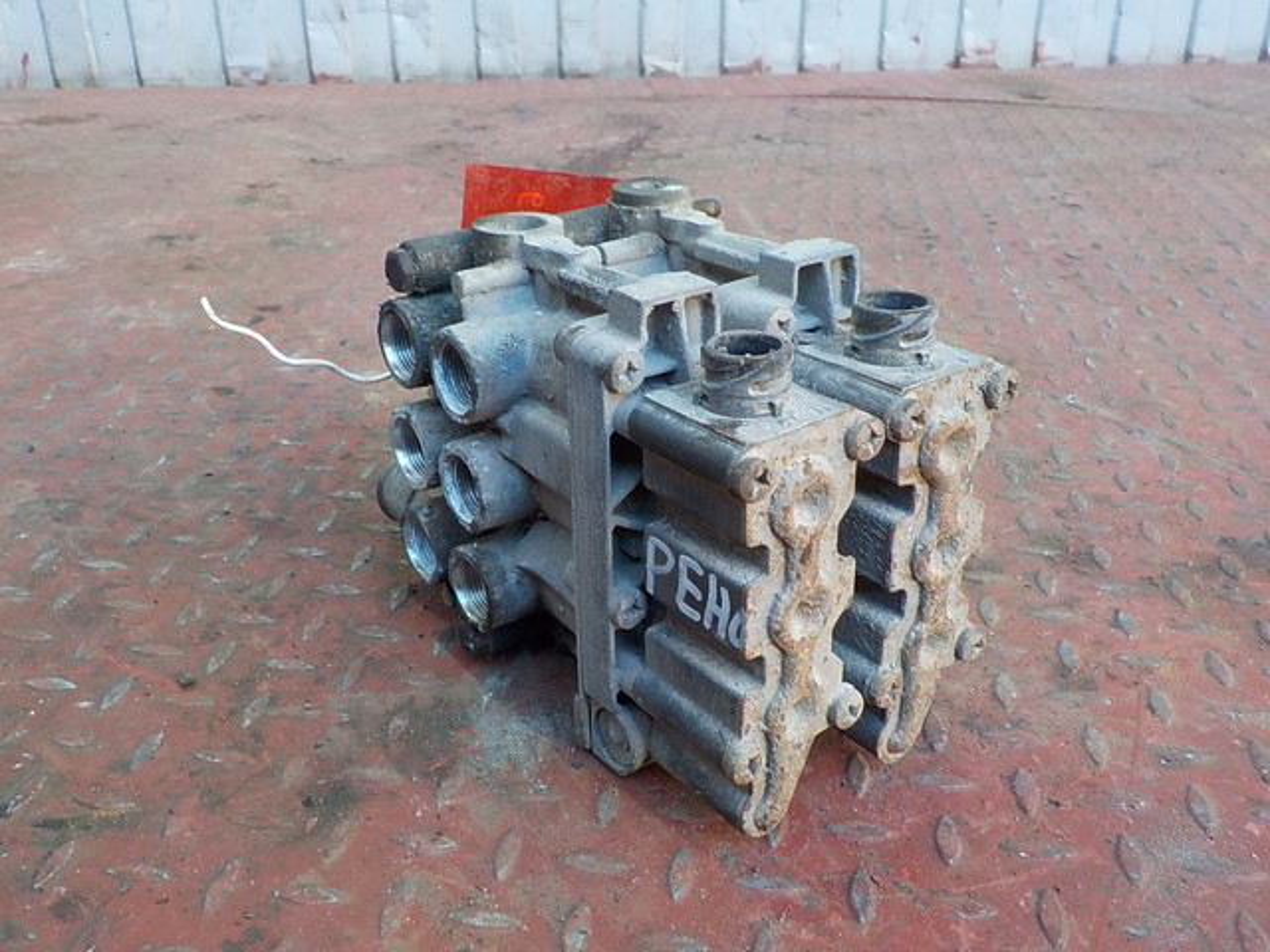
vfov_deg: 46.8
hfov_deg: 60.0
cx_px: 635
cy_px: 476
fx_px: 1101
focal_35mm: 30
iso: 200
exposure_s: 1/30
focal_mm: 4.1
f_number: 3.3
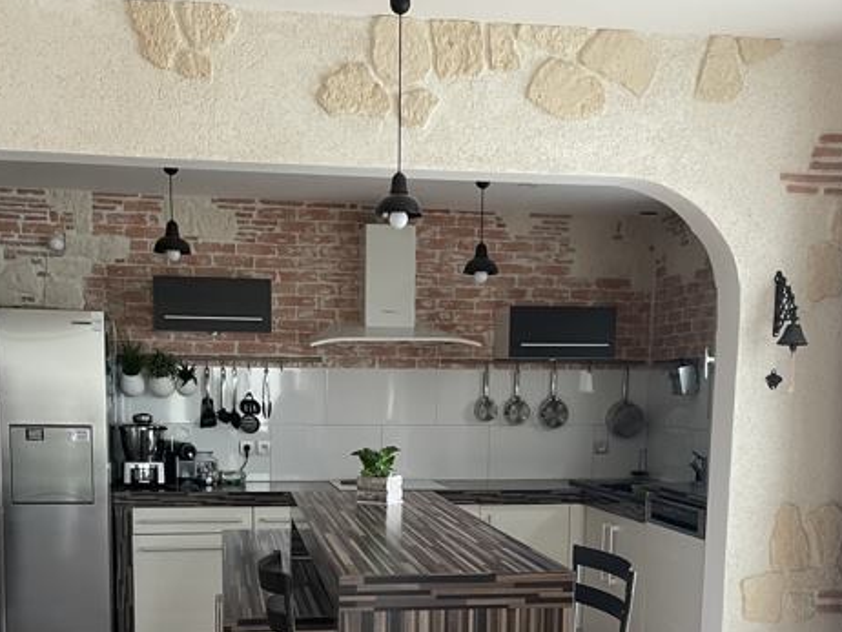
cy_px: 528
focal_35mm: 45
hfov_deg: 42.0
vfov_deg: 31.2
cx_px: 386
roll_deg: -0.6
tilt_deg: -6.3
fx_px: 1095
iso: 250
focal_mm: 4.2
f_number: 1.6
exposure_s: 1/50
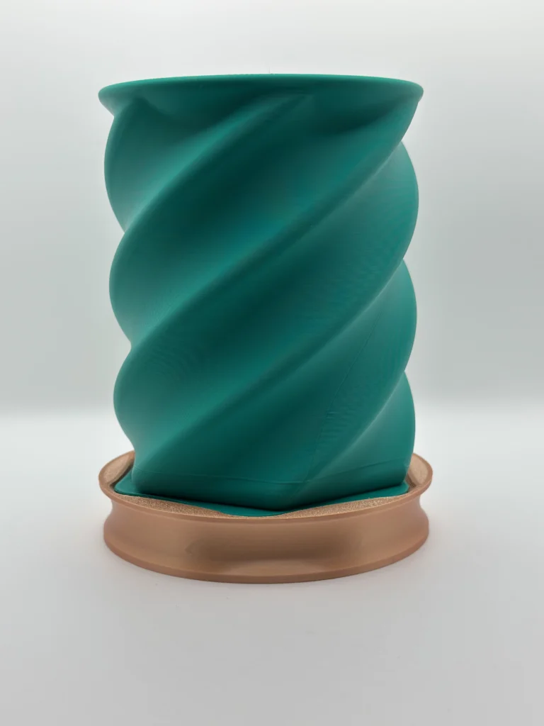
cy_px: 363
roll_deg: +0.4
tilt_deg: -9.1
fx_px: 1006
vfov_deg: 39.7
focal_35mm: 48
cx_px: 272
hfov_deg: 30.3
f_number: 1.78
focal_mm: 6.86
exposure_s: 1/491
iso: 80
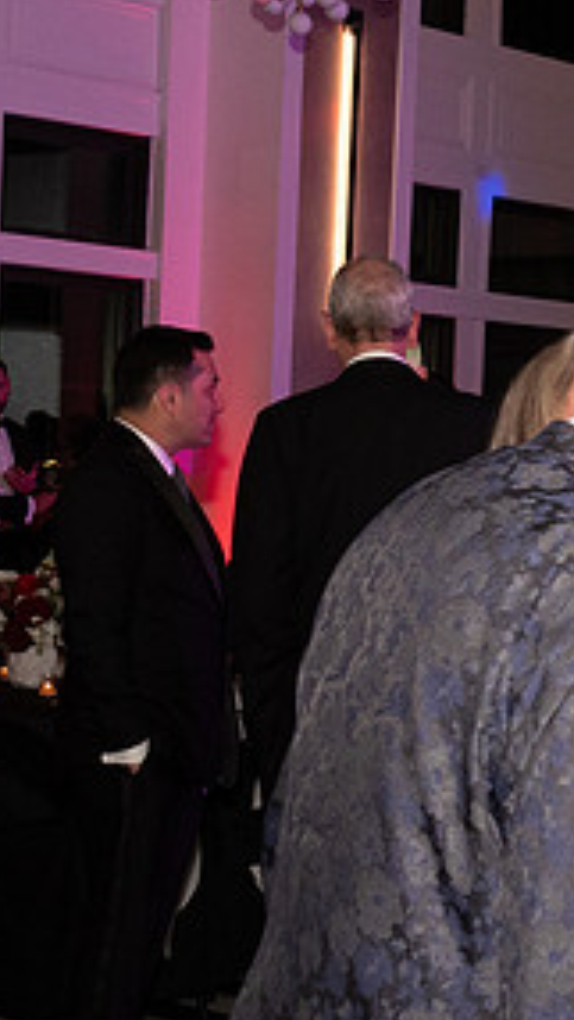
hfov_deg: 14.1
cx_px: 699
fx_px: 2244
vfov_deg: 25.6
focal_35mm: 83
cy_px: 594
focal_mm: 26
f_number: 7.1
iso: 2000
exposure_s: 1/60
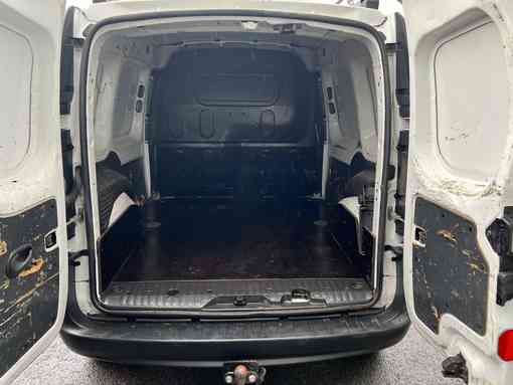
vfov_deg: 53.1
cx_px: 256
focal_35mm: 26
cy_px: 192
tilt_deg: -15.7
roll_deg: +1.2
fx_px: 385
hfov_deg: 67.3
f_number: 1.5
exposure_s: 1/146
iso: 64
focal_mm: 5.7
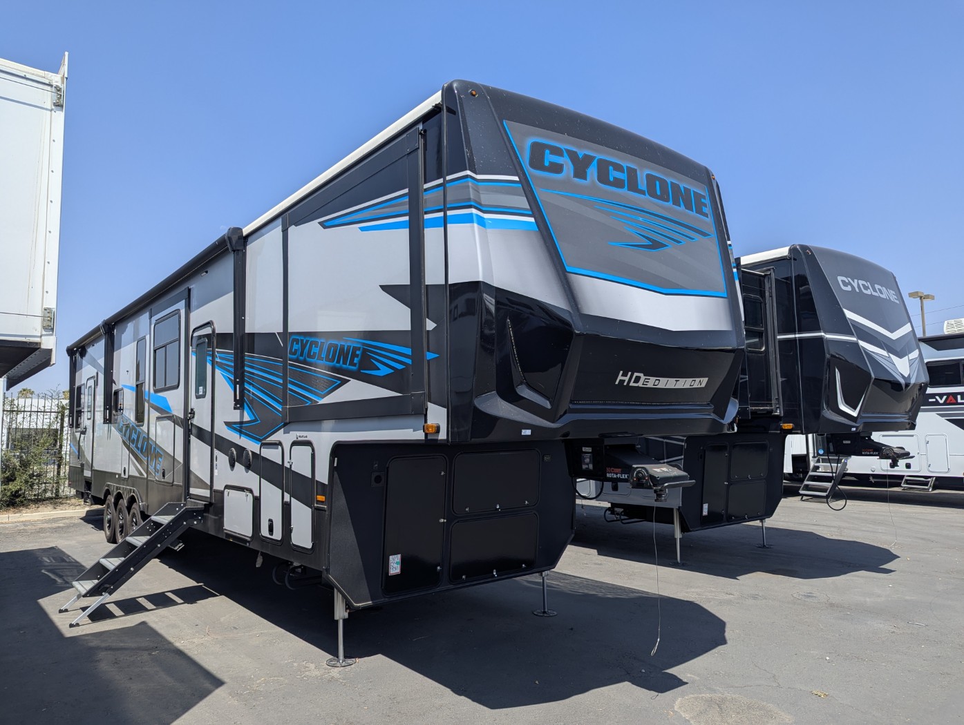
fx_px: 669
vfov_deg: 56.9
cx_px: 482
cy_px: 362
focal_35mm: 24
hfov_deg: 71.5
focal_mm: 6.81
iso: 46
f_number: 1.85
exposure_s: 1/1855
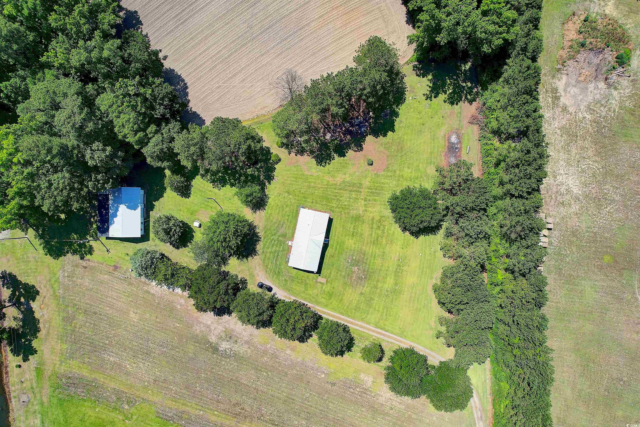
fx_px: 391
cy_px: 214
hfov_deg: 78.6
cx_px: 320
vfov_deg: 57.2
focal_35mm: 22
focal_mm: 8.4
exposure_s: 1/350
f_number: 2.8
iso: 100
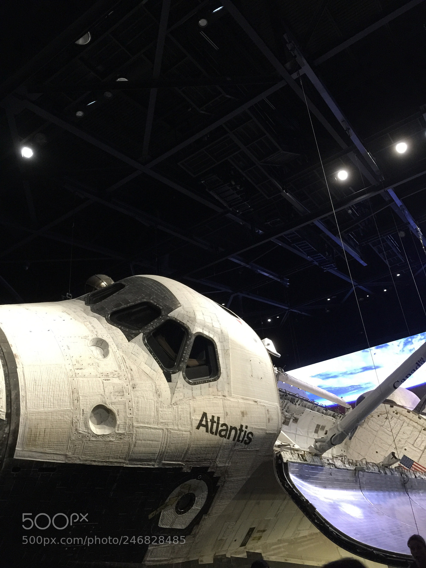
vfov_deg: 61.7
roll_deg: +6.3
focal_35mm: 29
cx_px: 213
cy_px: 284
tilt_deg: +26.6
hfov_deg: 48.2
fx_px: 476
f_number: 2.2
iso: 125
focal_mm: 4.15
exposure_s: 1/15
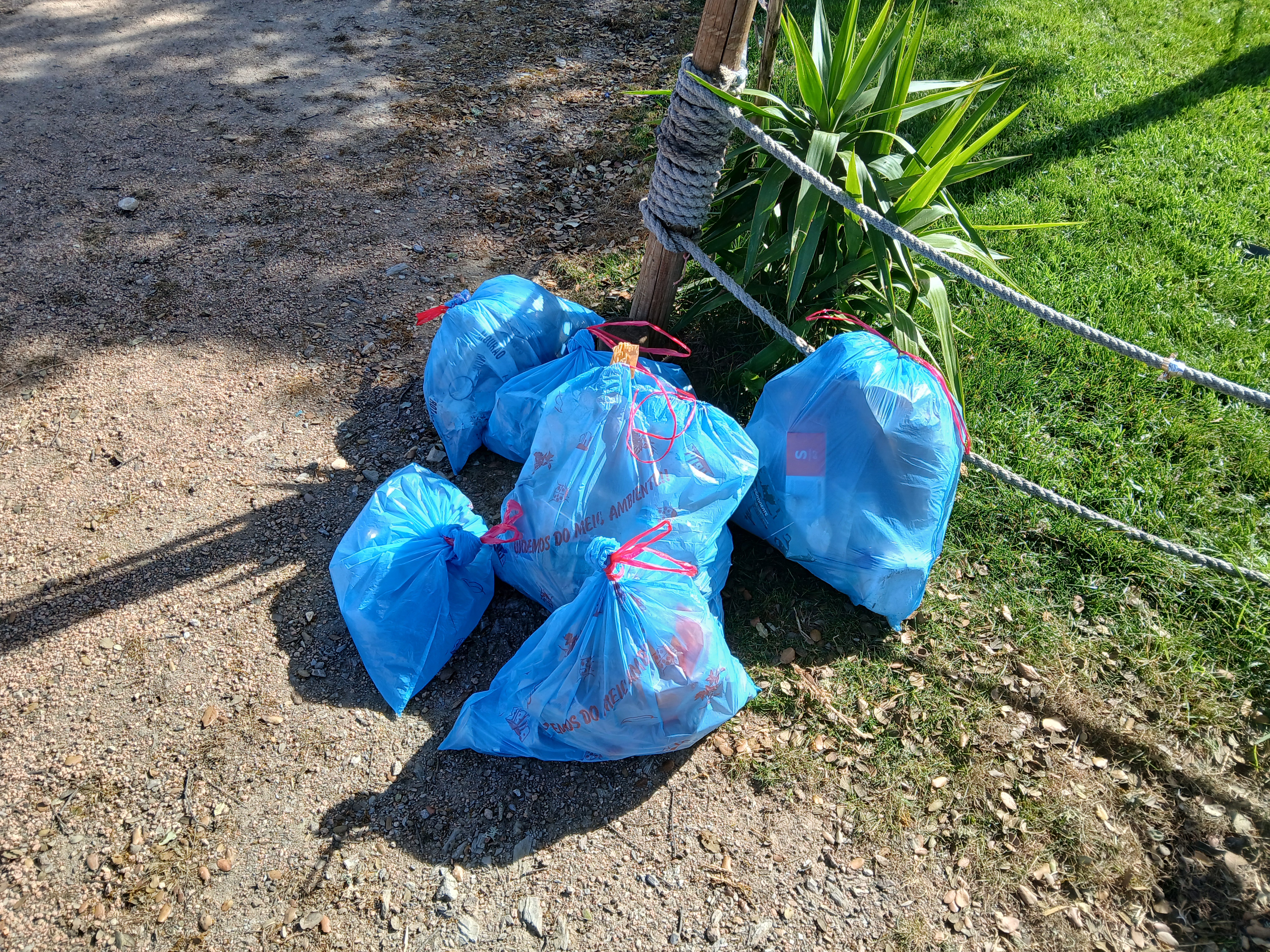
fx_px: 954
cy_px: 476
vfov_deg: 53.1
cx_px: 635
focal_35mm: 26
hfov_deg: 67.3
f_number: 1.8
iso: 20
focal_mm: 3.98
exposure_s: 1/228
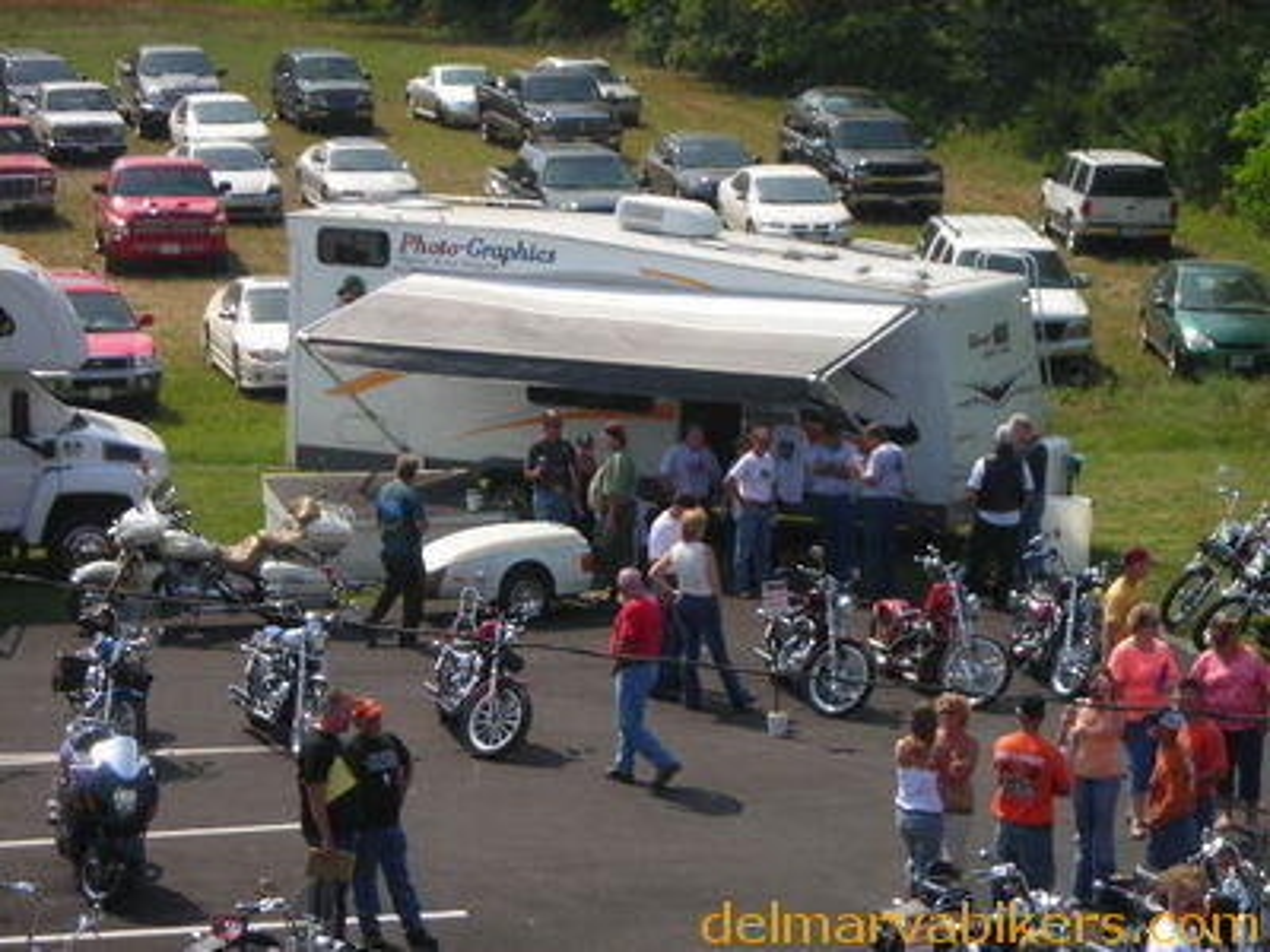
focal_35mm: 116
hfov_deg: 17.0
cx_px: 635
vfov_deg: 12.8
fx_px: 4256
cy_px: 476
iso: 50
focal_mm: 19.2
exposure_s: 1/69.7
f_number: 5.3
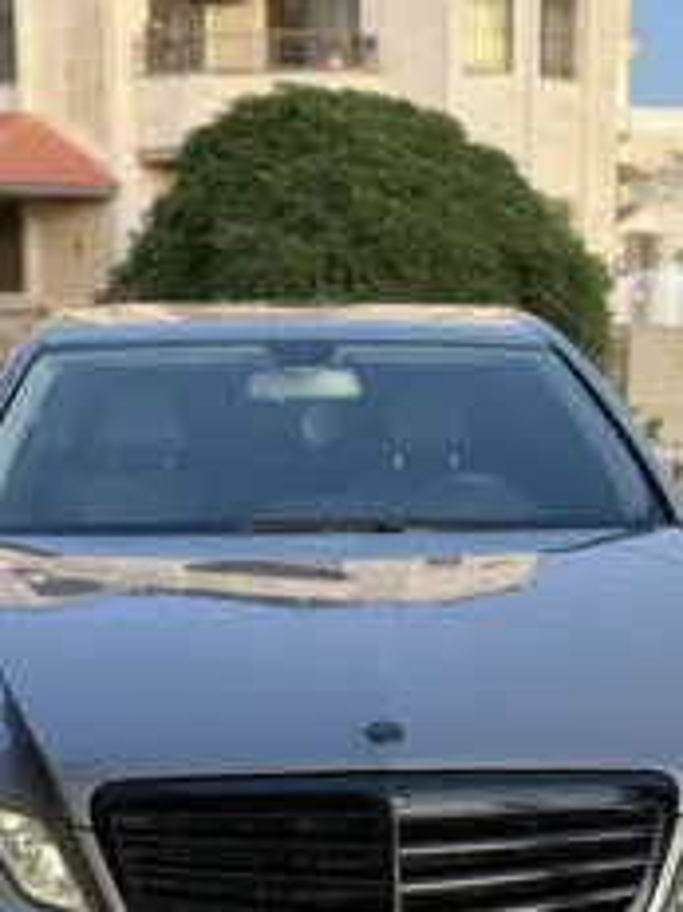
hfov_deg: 17.8
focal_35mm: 83
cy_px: 628
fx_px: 2186
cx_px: 340
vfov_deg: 23.4
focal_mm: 6.76
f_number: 1.78
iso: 500
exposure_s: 1/33
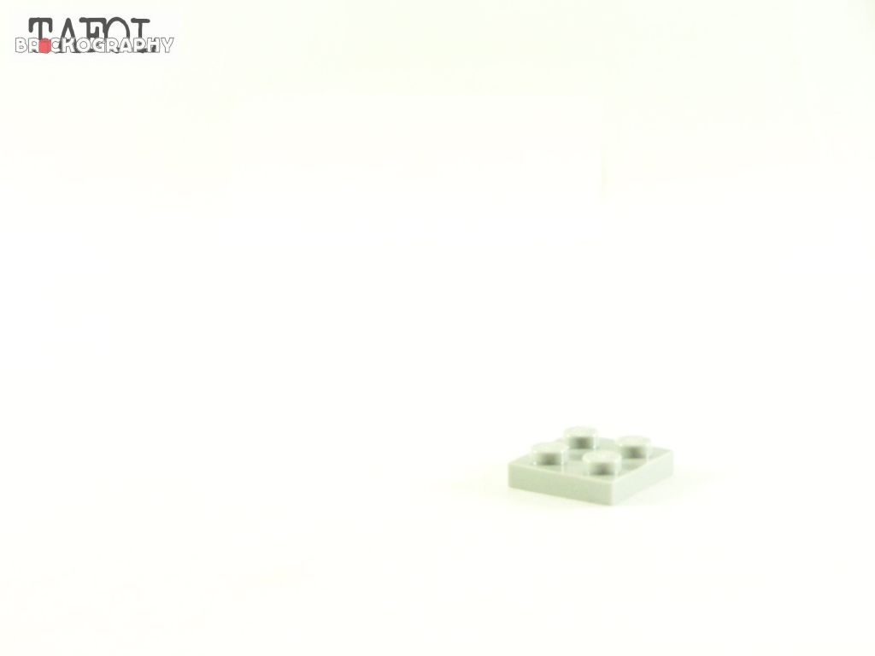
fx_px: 2654
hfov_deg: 18.7
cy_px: 328
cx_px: 438
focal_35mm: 105
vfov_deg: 14.1
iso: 400
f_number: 3.6
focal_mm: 17.5
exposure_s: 1/60
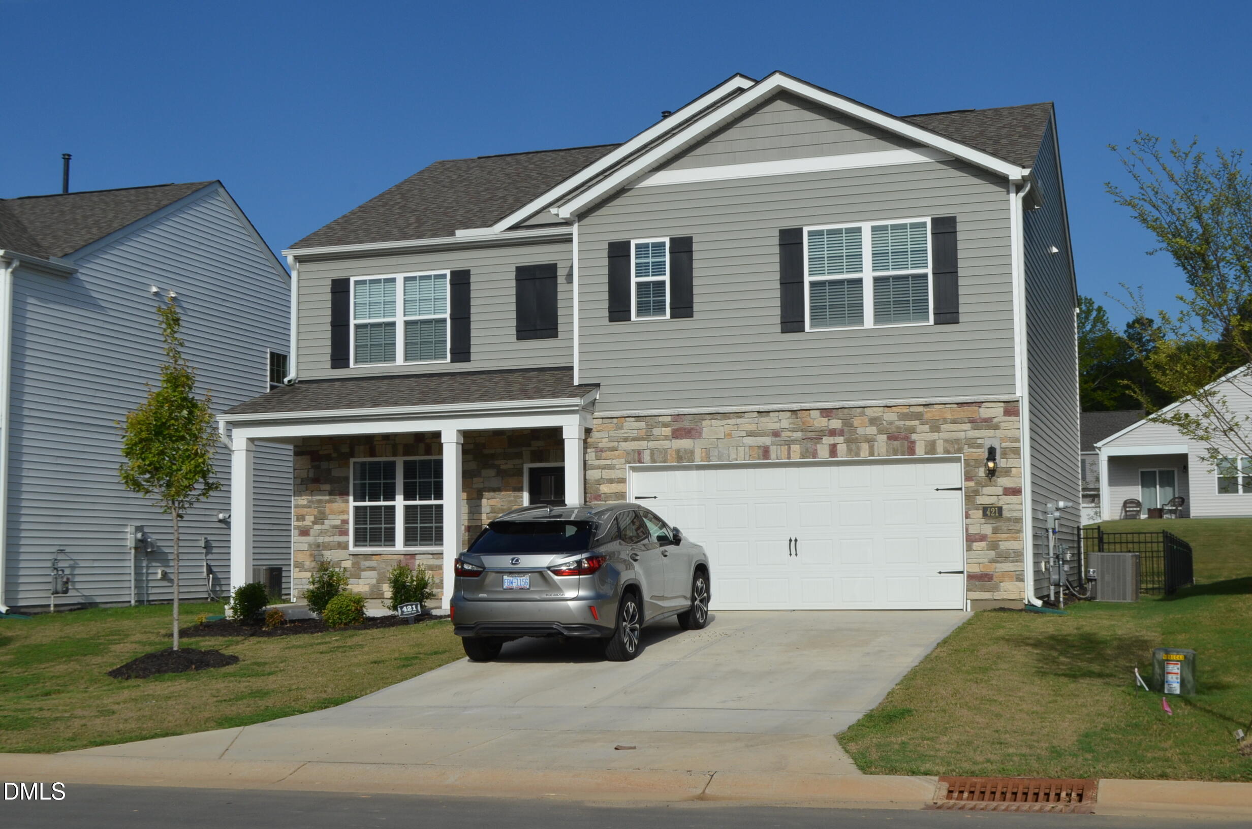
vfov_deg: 29.7
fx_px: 1562
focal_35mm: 45
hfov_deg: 43.7
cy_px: 414
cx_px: 626
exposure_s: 1/640
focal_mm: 30
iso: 400
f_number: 13
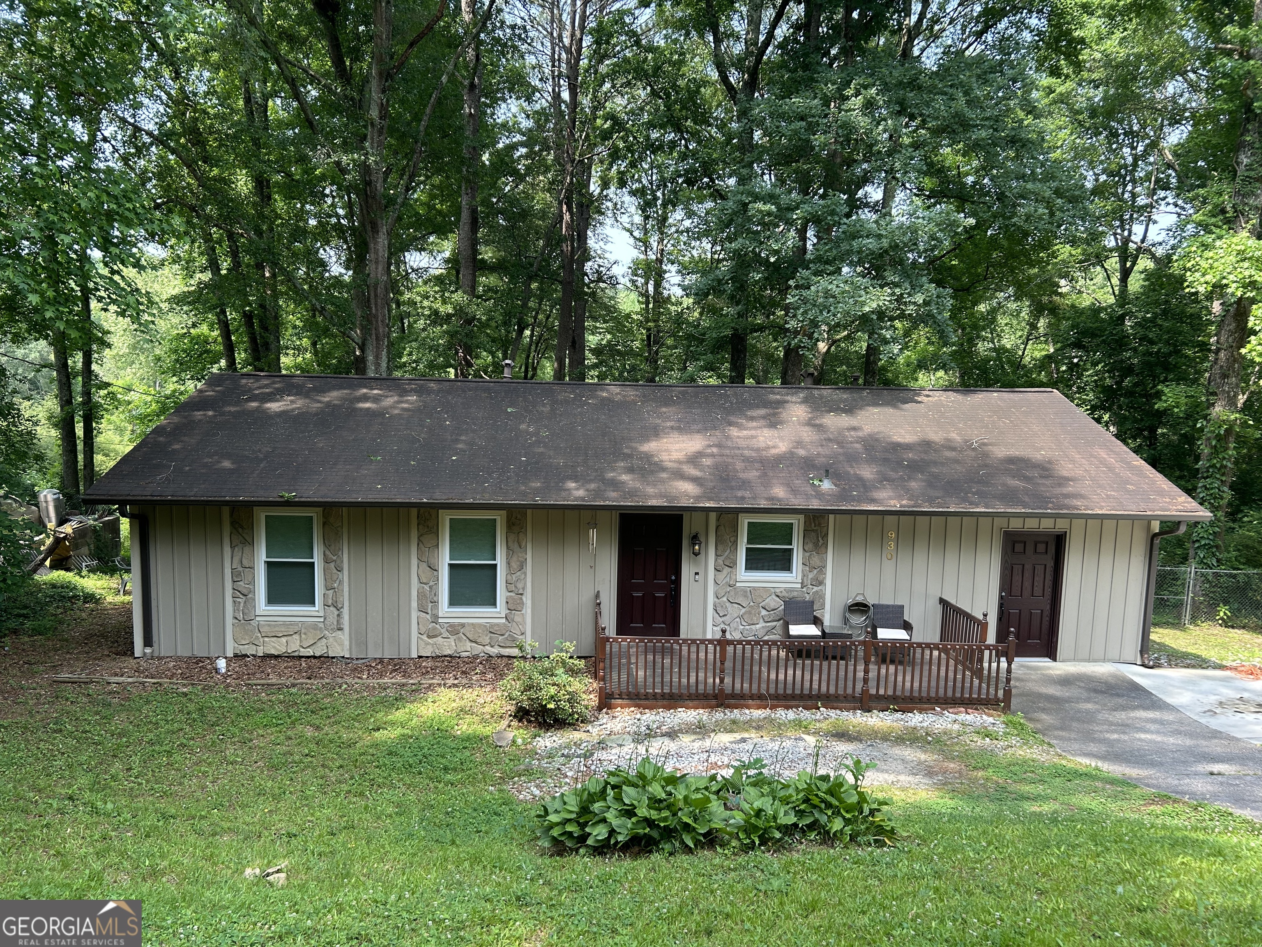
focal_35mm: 26
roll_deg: -0.6
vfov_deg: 53.1
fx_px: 948
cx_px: 631
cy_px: 474
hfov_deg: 67.3
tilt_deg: -7.0
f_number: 1.5
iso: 50
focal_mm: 5.7
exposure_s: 1/411
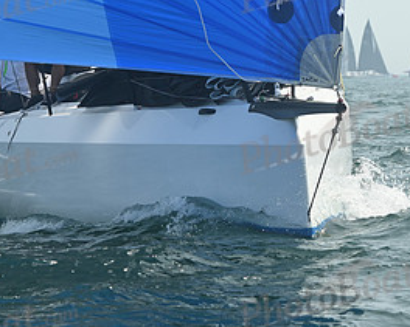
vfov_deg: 6.1
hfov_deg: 7.7
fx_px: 3057
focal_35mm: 252
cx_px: 160
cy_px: 75
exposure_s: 1/1250
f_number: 7.1
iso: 320
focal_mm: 122
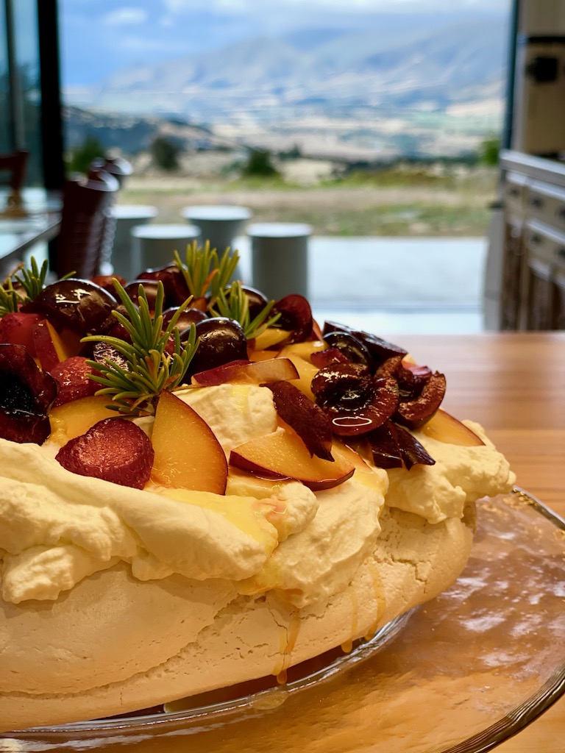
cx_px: 282
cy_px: 376
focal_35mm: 52
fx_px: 1132
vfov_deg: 36.8
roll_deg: -0.4
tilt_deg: -13.3
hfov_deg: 28.0
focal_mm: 6
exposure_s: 1/100
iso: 80
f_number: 2
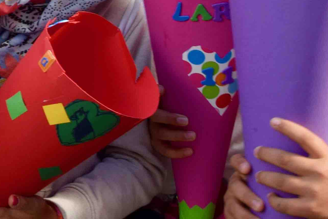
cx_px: -103
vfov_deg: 7.8
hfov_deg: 11.5
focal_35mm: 174
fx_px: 1588
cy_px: -62
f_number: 8
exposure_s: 1/250
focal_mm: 25
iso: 400
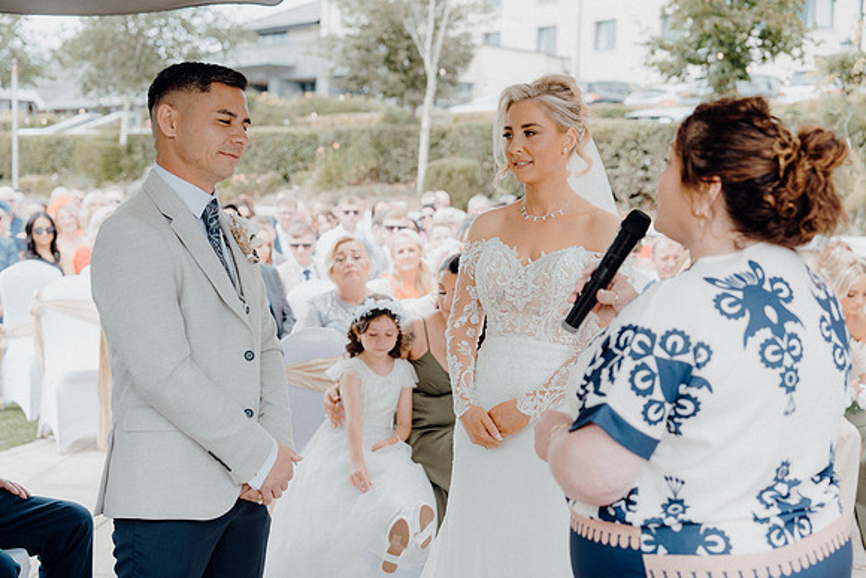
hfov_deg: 37.5
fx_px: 1275
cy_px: 289
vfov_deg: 25.5
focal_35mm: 53
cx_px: 433
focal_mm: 53
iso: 125
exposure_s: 1/200
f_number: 3.5
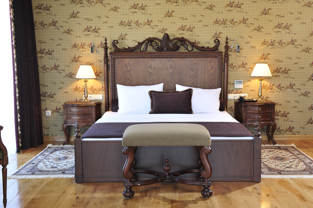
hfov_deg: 39.6
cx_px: 156
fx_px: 434
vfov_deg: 27.0
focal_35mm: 50
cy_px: 104
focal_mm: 50
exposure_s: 1/2.5
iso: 200
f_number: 9
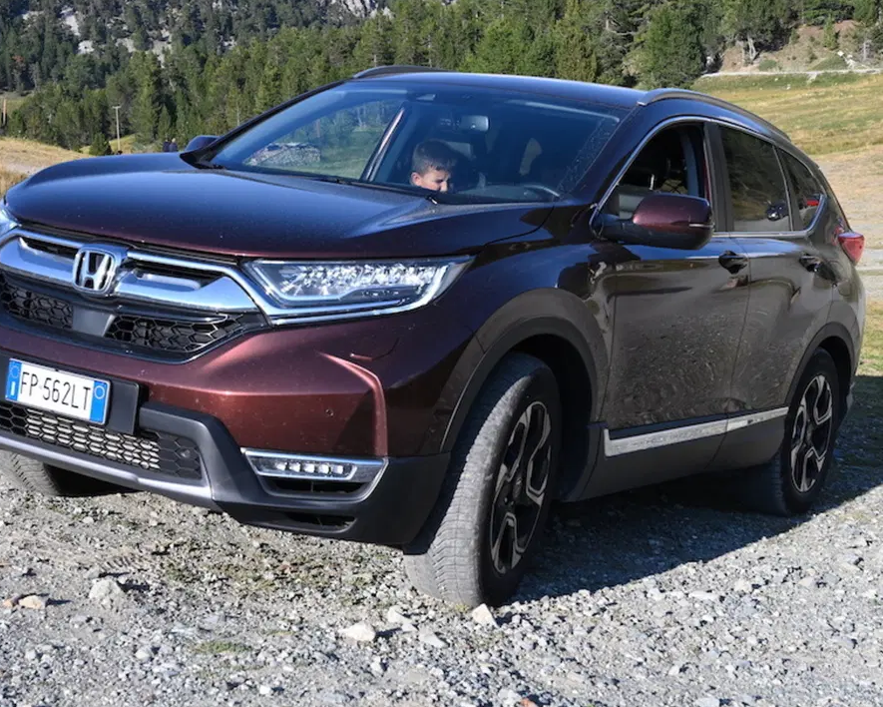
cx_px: 424
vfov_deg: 29.7
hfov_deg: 36.7
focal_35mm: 51
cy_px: 312
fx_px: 1333
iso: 640
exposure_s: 1/1250
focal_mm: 40
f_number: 7.1
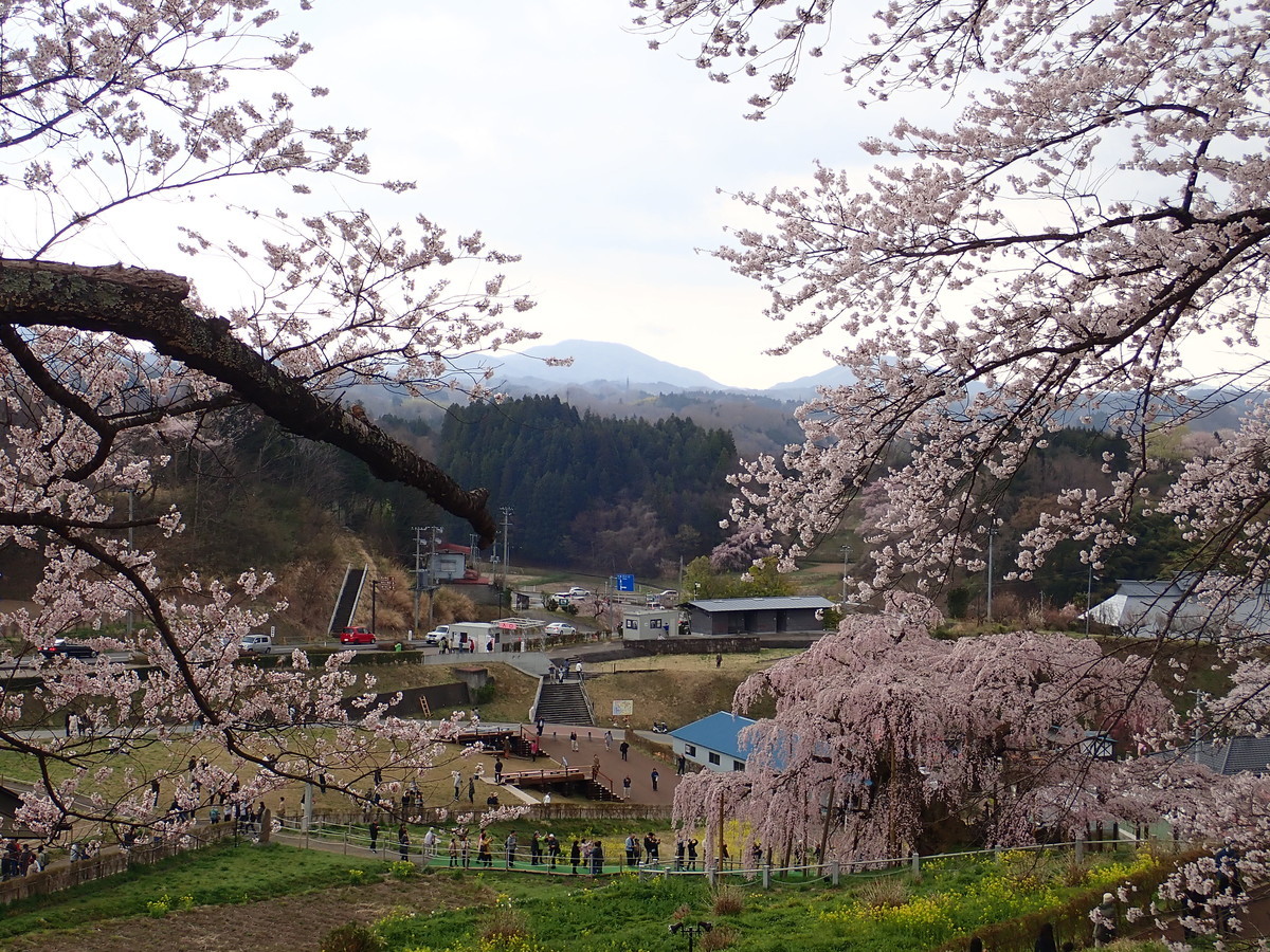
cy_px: 476
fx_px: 1688
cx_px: 635
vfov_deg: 31.5
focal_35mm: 46
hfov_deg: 41.2
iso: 100
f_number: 4.5
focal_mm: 8.41
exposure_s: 1/200
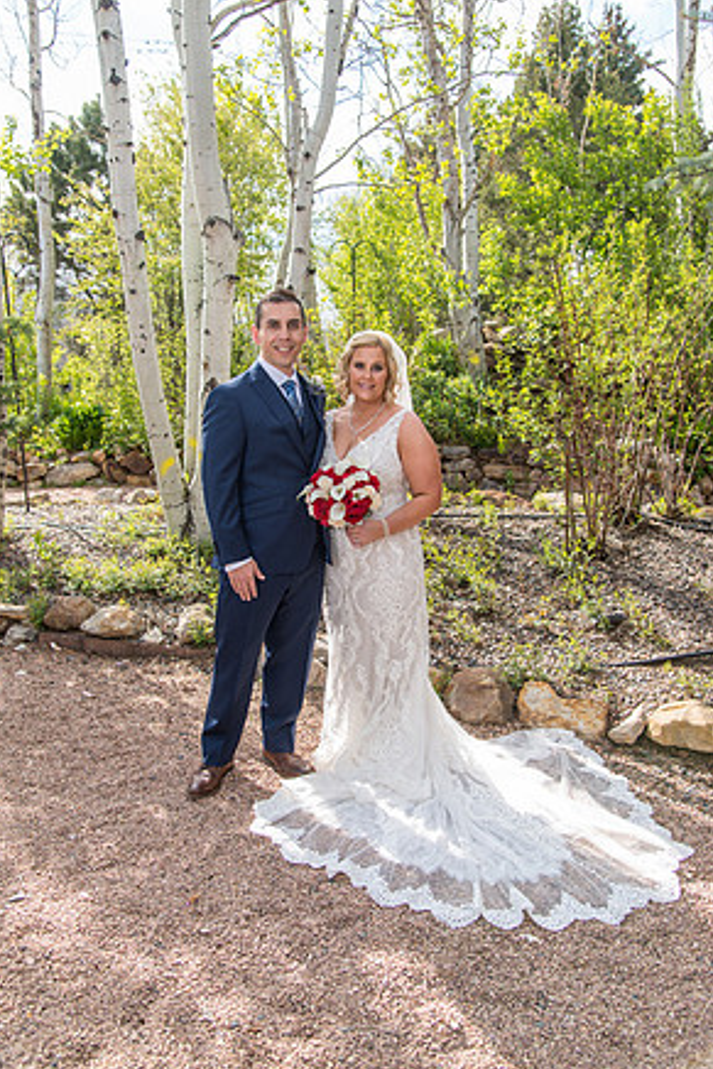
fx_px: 950
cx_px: 350
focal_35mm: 32
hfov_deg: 41.1
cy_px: 527
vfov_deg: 58.7
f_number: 5
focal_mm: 31
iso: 80
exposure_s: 1/160
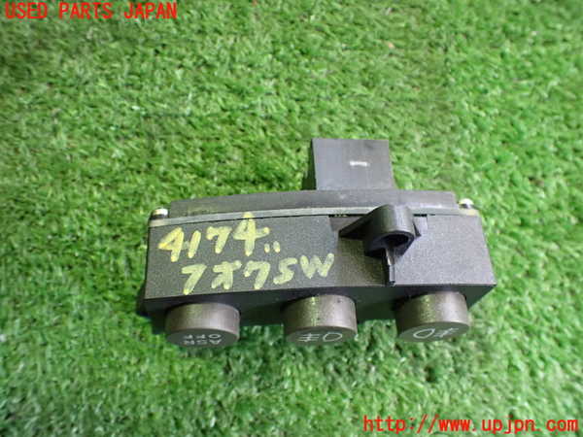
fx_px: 505
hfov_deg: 60.0
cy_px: 218
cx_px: 292
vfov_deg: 46.8
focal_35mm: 30
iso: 800
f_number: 2.3
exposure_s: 1/50
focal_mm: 5.4
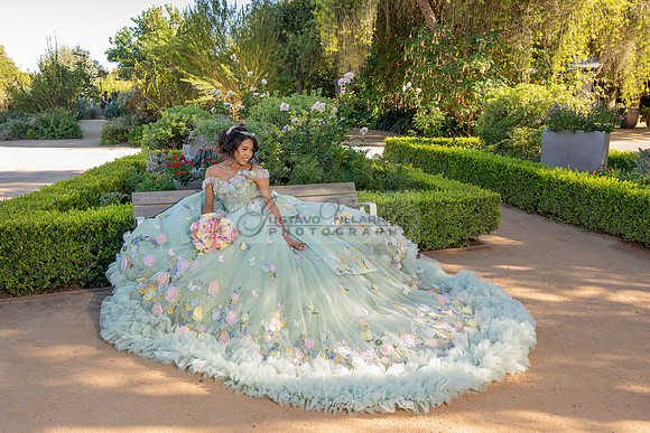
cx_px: 282
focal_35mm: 33
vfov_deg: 40.1
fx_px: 594
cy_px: 199
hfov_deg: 57.2
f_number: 4.5
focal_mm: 27.5
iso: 200
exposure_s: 1/200
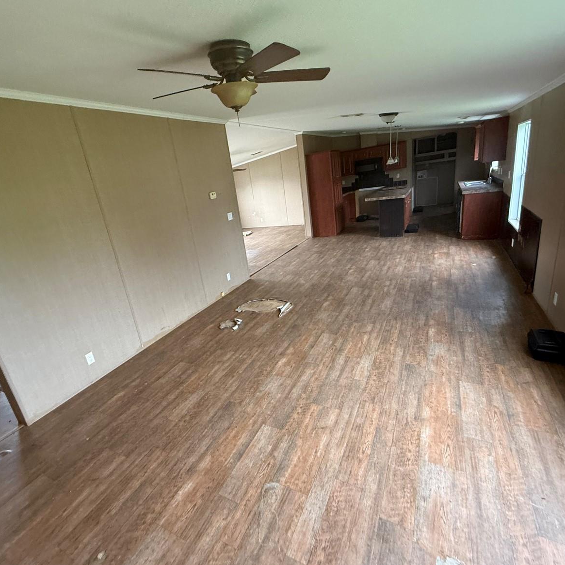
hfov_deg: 83.8
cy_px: 281
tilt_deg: -9.7
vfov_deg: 84.0
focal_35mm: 17
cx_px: 262
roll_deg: +9.6
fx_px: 314
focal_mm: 2.22
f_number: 2.2
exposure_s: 1/67
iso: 320
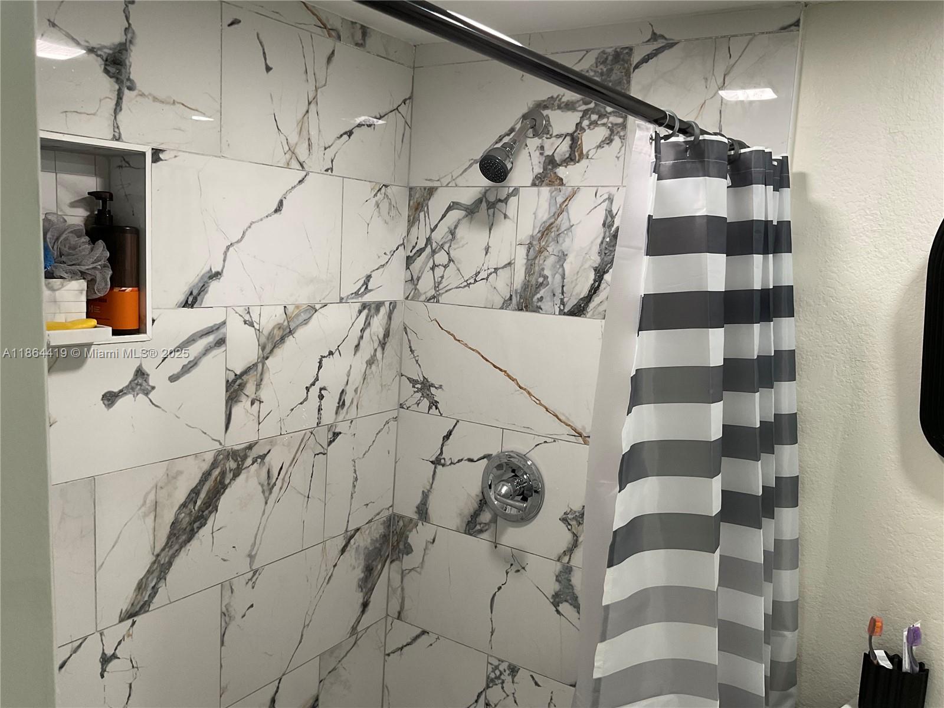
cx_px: 472
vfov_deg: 48.2
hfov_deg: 61.7
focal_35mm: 29
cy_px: 354
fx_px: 791
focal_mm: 3
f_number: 1.8
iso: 40
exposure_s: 1/60
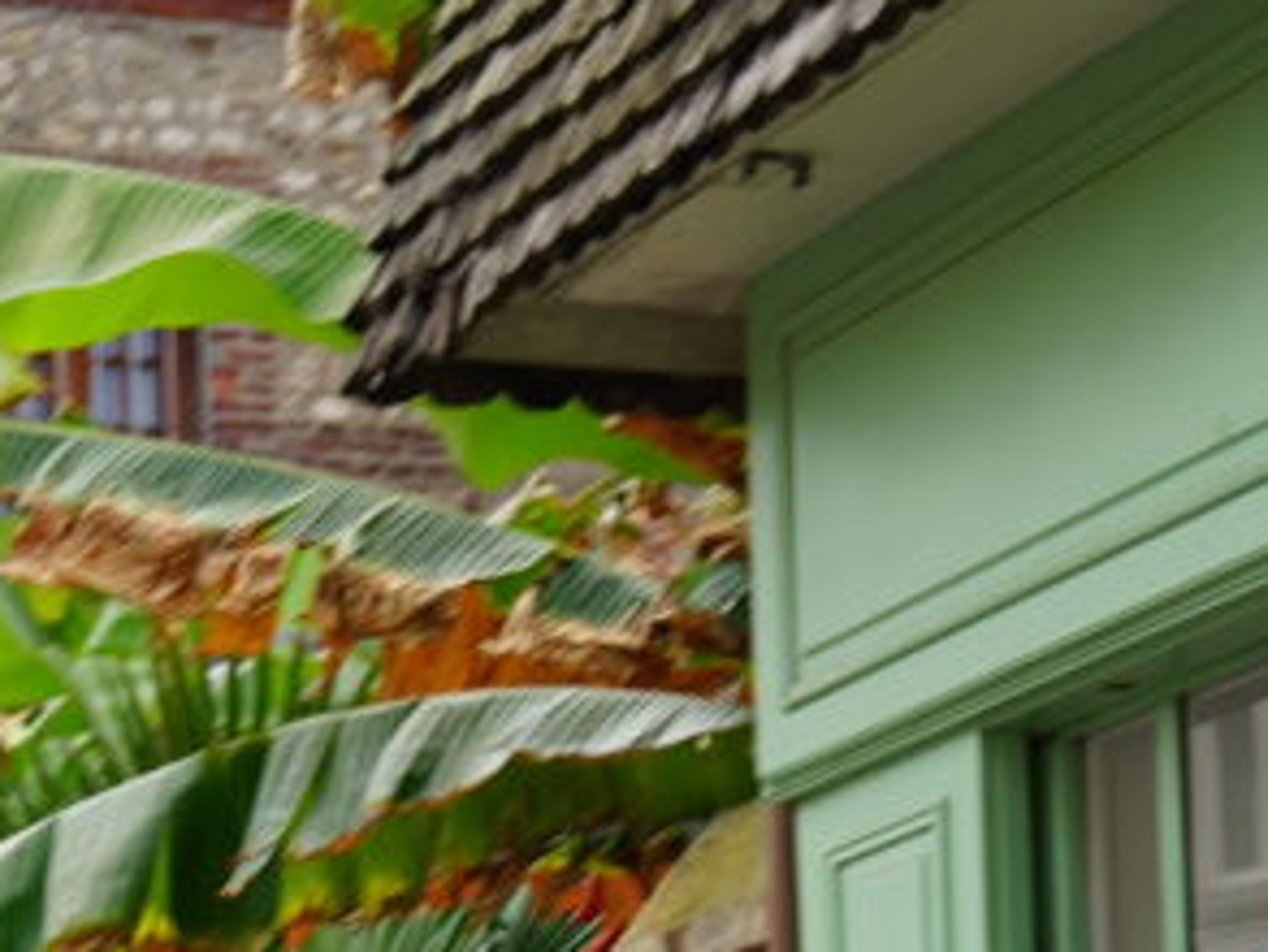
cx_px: -67
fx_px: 5424
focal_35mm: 148
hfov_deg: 13.1
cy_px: 1277
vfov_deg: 9.8
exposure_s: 1/80
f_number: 5.6
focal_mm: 44
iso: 100
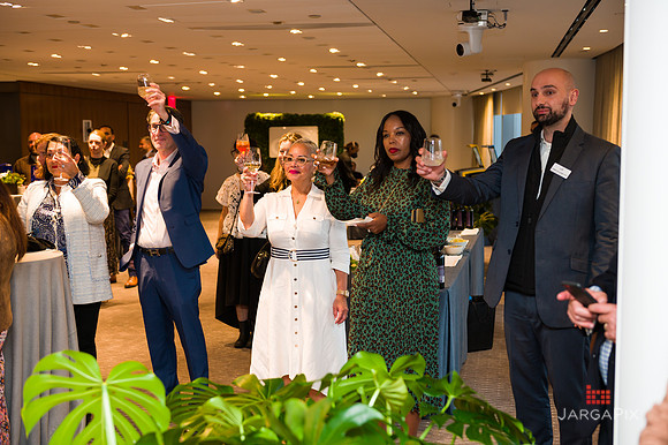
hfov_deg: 41.1
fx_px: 890
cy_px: 222
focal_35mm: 48
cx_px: 334
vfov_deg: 28.0
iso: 640
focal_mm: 48
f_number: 4
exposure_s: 1/60
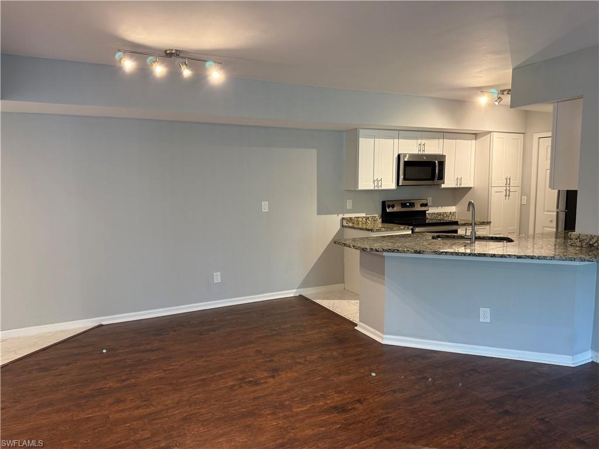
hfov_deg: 71.6
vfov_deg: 56.8
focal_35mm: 24
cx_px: 300
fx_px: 415
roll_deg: +0.3
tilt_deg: -5.0
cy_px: 224
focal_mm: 6.76
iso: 160
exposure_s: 1/60
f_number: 1.78
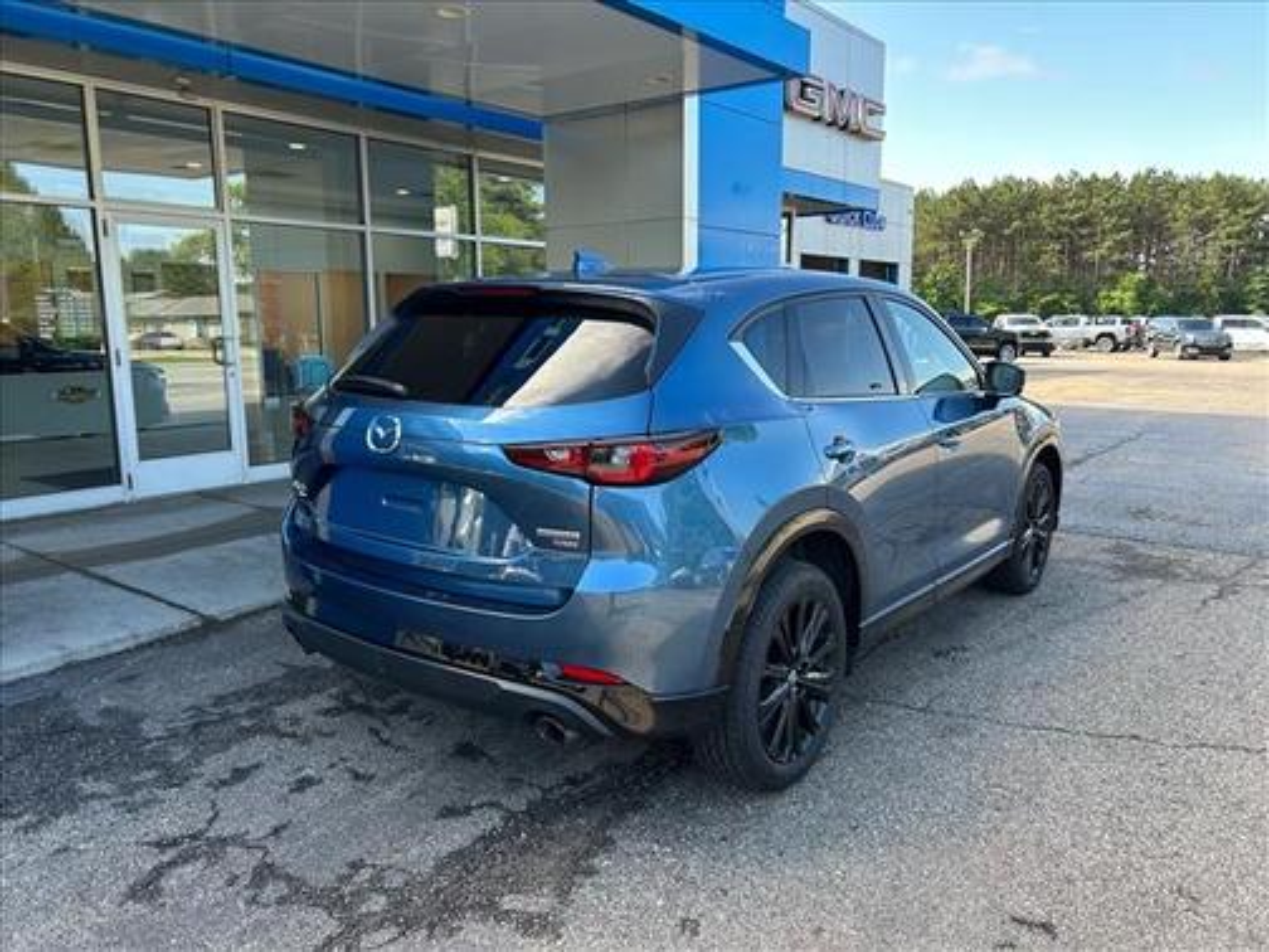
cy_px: 476
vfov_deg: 53.1
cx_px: 634
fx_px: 953
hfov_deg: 67.3
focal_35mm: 26
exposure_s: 1/309
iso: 50
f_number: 1.5
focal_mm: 5.7
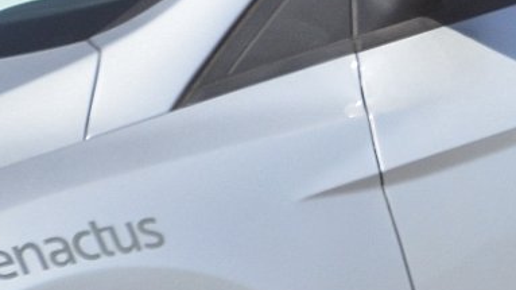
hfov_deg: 1.1
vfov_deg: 0.6
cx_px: 776
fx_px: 26900
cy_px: -226
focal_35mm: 1967
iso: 640
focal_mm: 300
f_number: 5.6
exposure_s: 1/3200
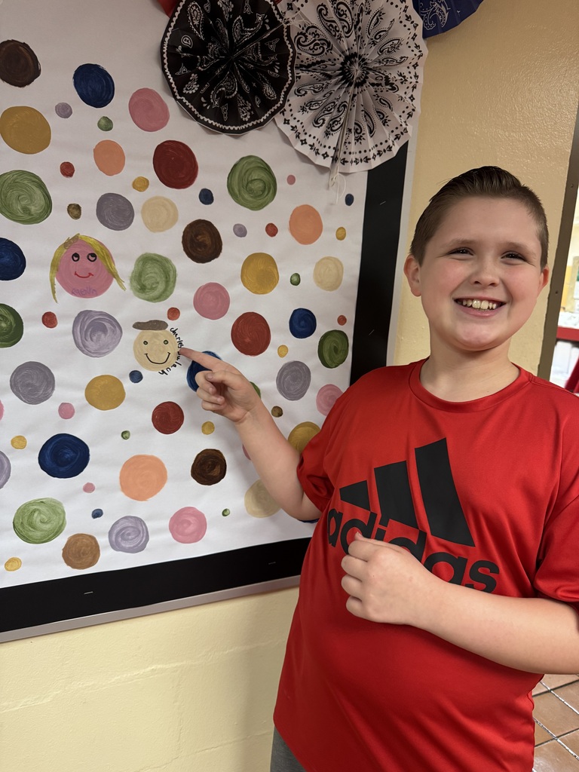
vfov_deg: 71.6
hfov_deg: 56.8
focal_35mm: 24
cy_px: 386
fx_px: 535
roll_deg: -3.1
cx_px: 290
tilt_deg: -11.4
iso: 320
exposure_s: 1/60
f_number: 1.78
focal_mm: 6.76
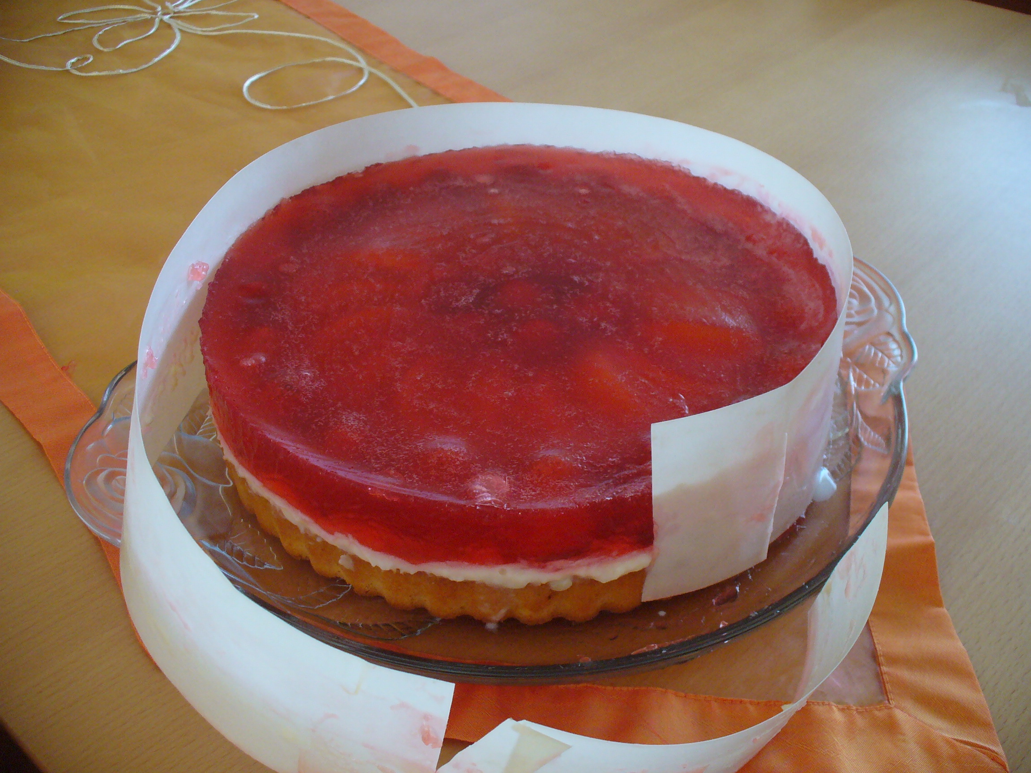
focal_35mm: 37
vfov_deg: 38.7
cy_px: 386
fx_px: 1102
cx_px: 516
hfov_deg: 50.1
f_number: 2.8
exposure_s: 1/20
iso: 200
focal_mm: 6.1
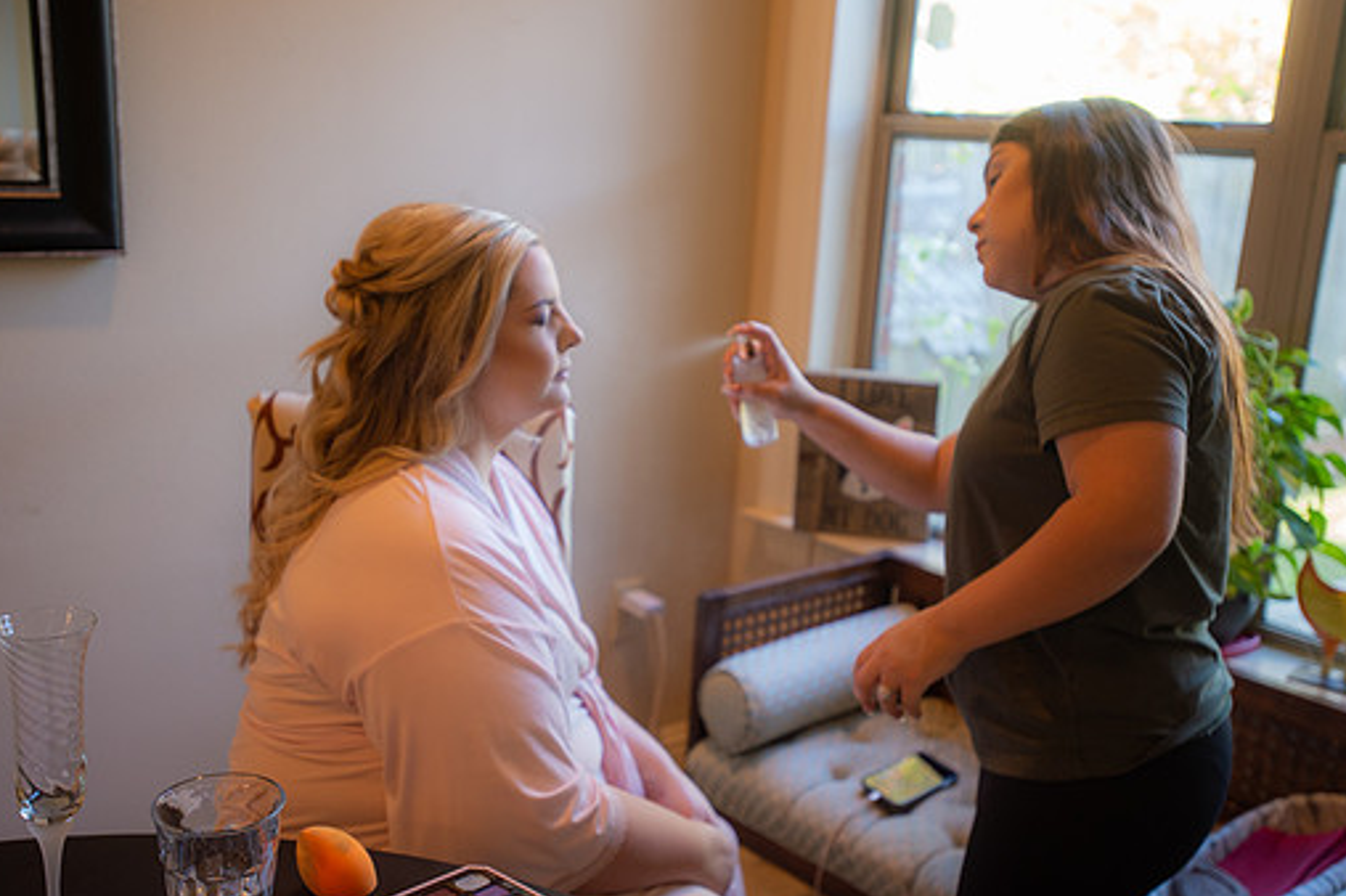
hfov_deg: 48.5
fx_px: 1495
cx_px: 665
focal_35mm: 40
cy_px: 464
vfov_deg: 33.4
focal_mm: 35
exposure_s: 1/40
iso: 500
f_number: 3.2
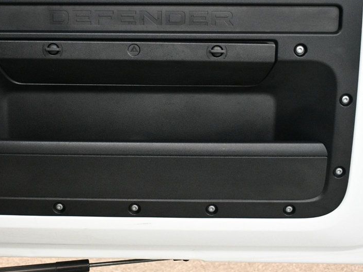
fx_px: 587
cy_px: 102
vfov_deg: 26.0
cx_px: 144
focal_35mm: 56
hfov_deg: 34.2
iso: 3200
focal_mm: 27
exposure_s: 1/80
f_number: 4
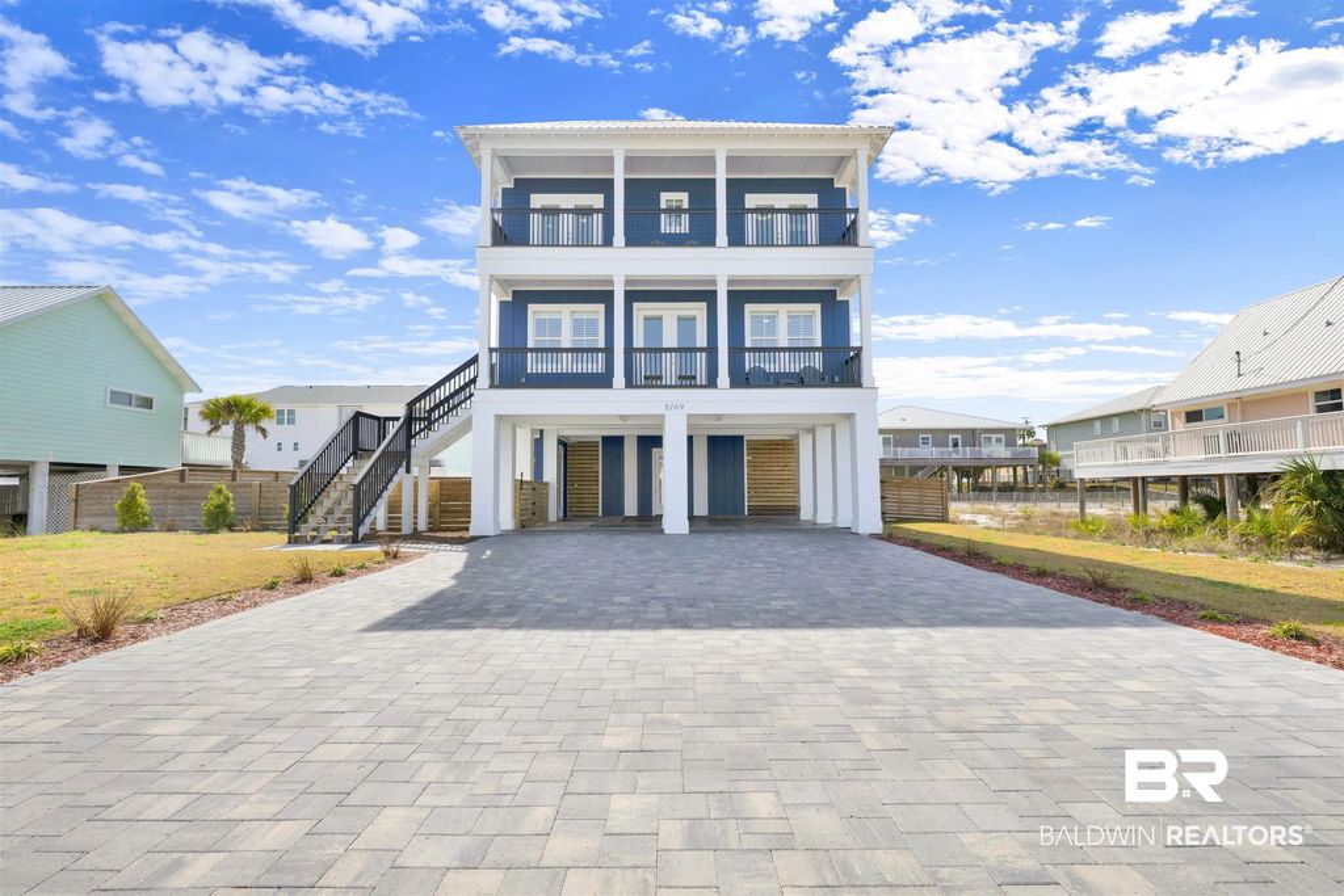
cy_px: 448
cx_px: 672
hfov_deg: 96.7
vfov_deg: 73.8
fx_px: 597
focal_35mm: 16
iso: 400
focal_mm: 16
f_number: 11
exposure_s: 1/640
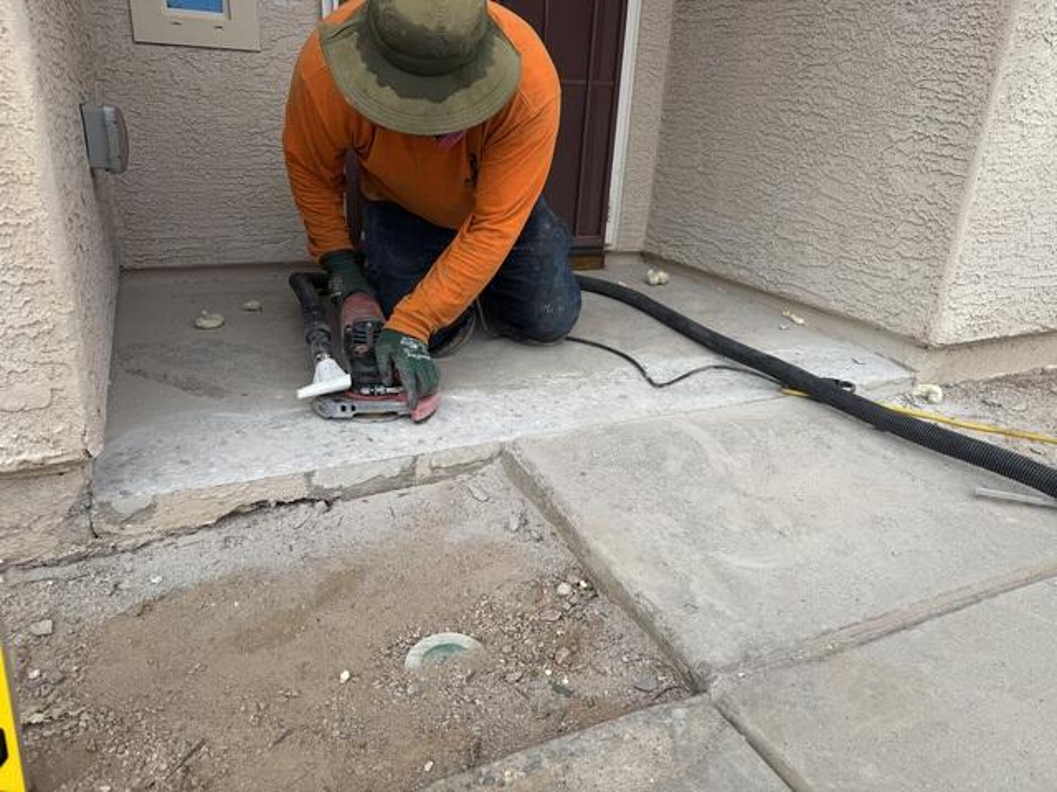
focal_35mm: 24
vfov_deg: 56.8
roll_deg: -3.1
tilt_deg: -20.3
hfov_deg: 71.6
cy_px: 396
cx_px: 528
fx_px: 733
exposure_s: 1/4405
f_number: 1.78
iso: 80
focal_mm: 6.76
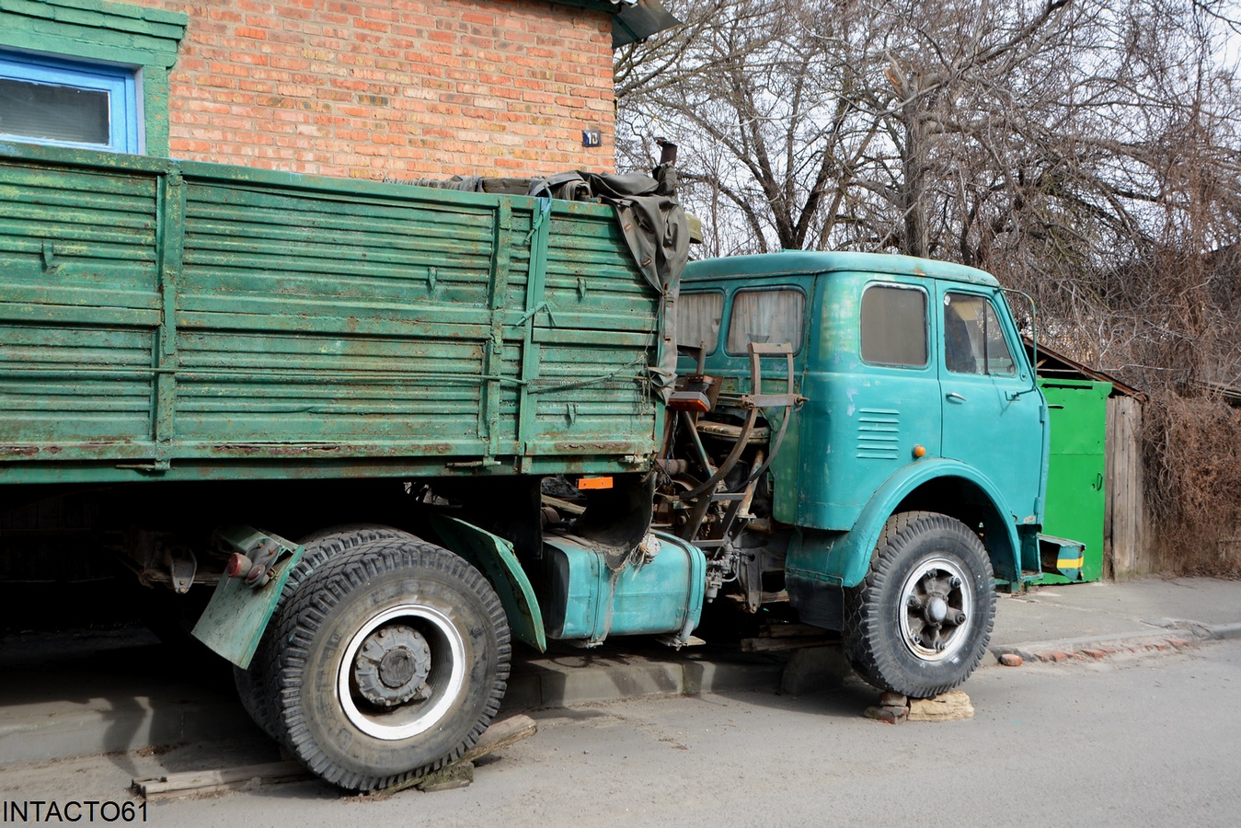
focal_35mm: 39
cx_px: 620
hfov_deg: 49.5
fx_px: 1345
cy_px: 414
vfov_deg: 34.2
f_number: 7.1
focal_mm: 26
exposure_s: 1/200
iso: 200
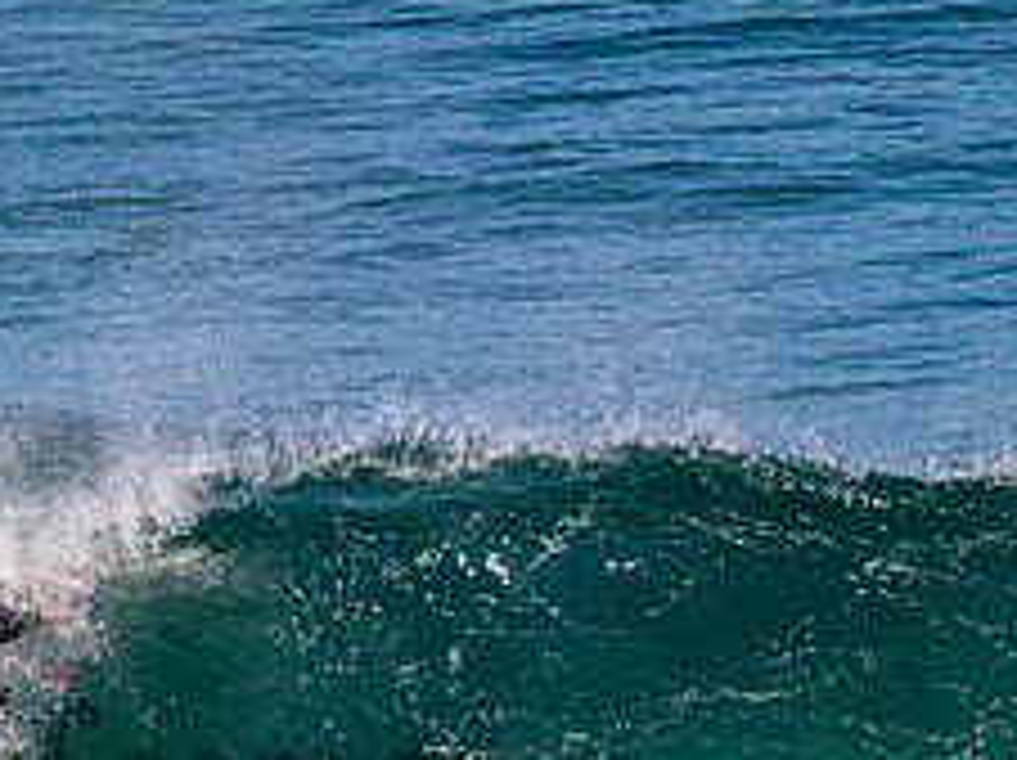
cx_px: 32
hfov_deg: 2.1
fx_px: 28262
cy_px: 735
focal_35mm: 963
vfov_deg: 1.5
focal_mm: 390
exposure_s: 1/2000
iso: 1400
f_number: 11
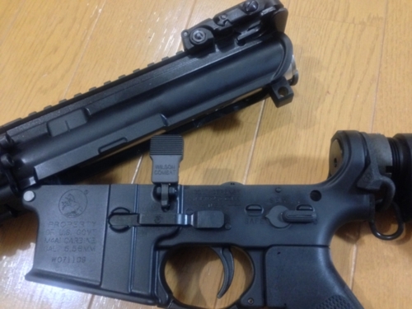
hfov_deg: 55.4
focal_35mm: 33
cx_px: 206
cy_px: 154
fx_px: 393
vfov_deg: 42.9
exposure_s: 1/15
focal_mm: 4.12
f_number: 2.4
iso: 500
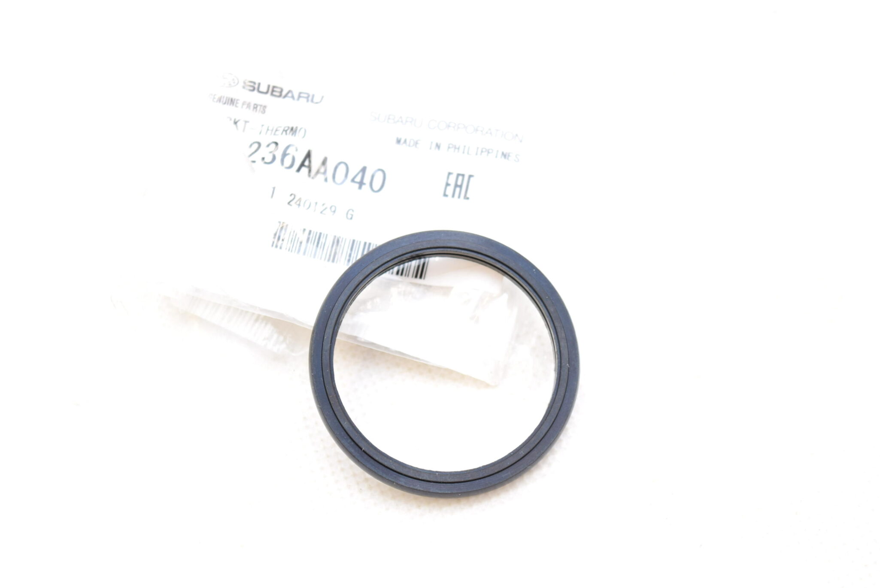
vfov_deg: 16.6
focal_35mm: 82
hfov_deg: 24.6
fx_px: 2018
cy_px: 294
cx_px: 440
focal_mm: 55
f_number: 5.6
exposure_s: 1/125
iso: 400
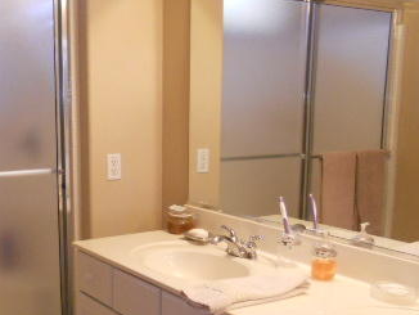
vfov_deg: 27.4
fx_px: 642
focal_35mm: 53
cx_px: 121
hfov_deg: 35.6
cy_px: 215
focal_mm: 4.9
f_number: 3.2
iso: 400
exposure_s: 1/50
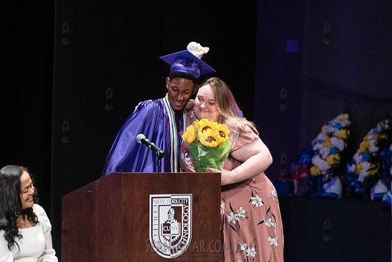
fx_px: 2873
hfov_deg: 7.8
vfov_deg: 5.2
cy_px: 127
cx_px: 199
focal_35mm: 264
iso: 4000
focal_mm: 200
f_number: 3.5
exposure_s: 1/200
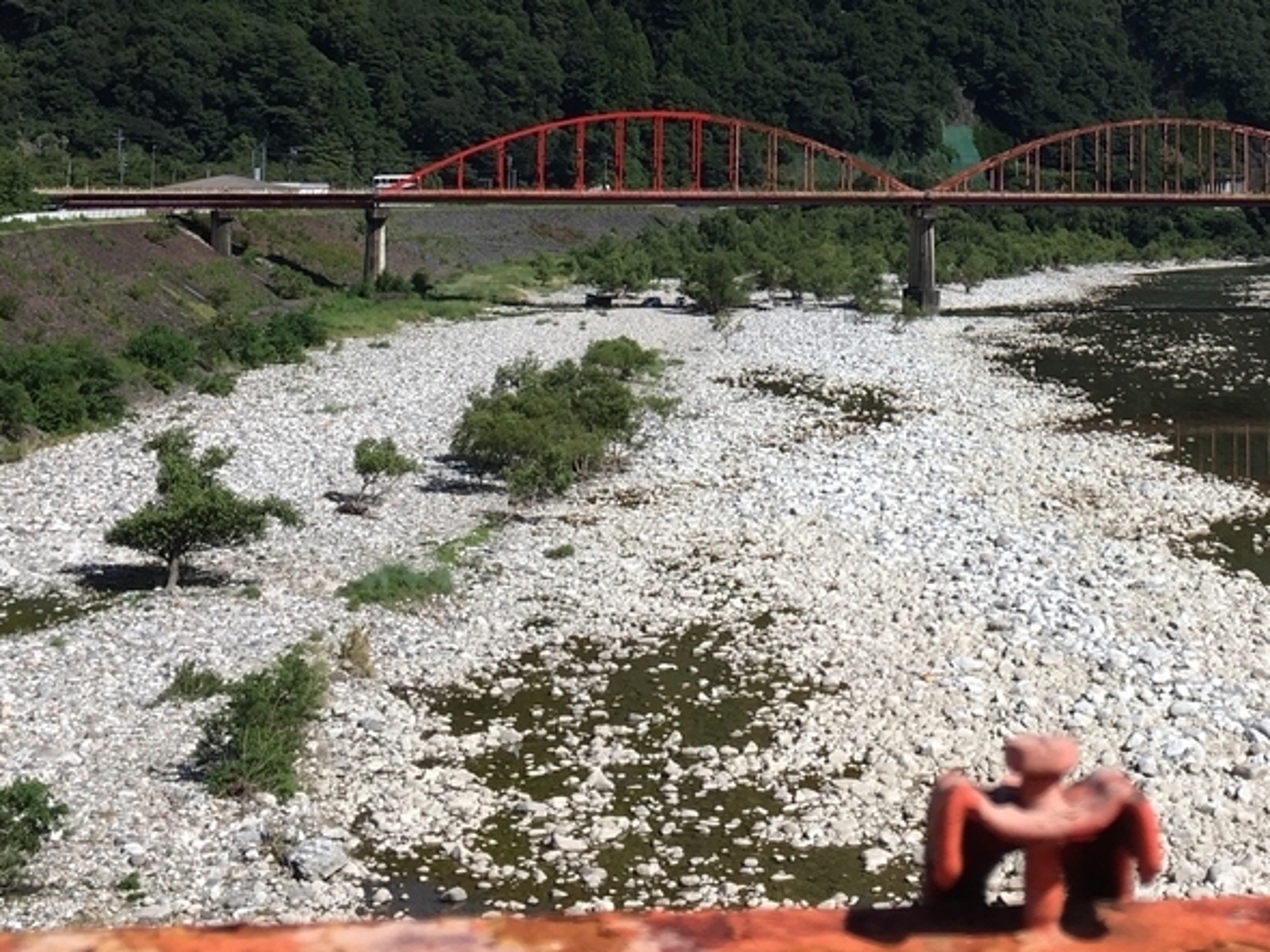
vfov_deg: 23.7
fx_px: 2164
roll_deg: +0.4
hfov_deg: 32.2
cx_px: 930
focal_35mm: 59
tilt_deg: +4.1
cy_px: -4
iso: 25
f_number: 2.2
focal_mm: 4.15
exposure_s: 1/1282
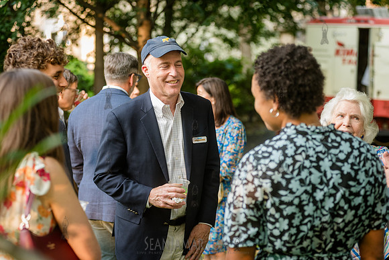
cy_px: 130
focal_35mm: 86
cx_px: 194
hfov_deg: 23.6
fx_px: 929
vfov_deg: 15.9
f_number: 3.5
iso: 1000
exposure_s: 1/200
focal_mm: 86
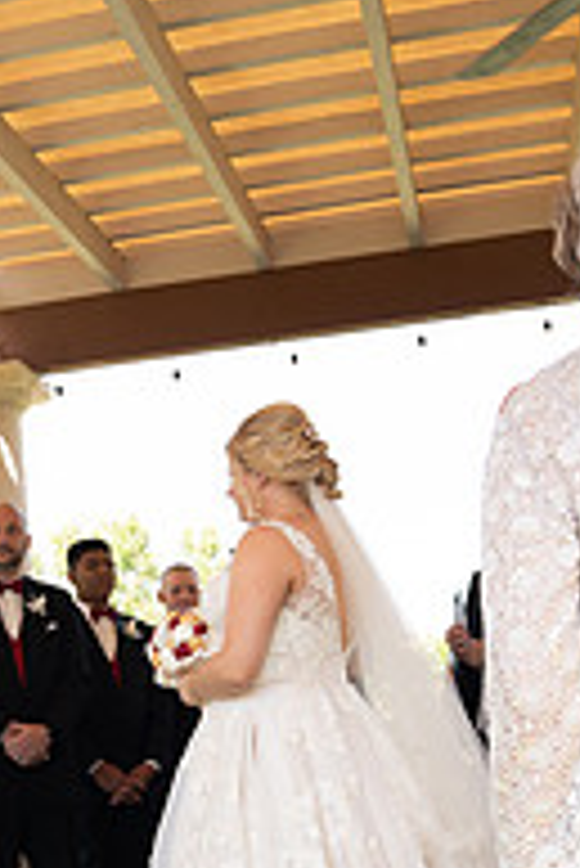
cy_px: 657
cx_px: 202
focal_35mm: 56
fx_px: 1351
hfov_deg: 24.1
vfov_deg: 34.8
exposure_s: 1/250
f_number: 2.8
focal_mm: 24
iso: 100
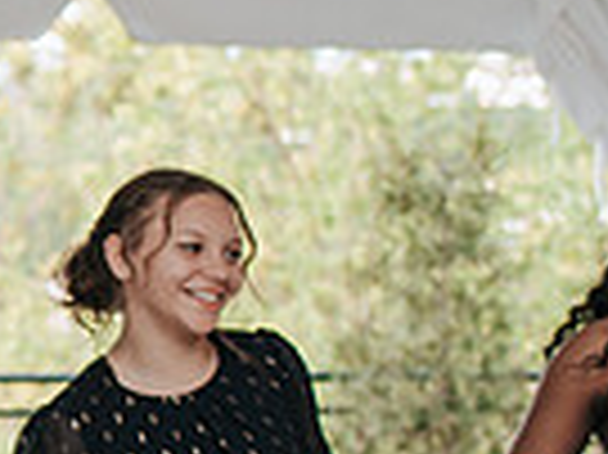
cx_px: -633
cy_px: 425
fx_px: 3106
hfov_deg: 10.3
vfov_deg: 8.3
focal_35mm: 177
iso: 400
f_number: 2.8
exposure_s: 1/200
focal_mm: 35
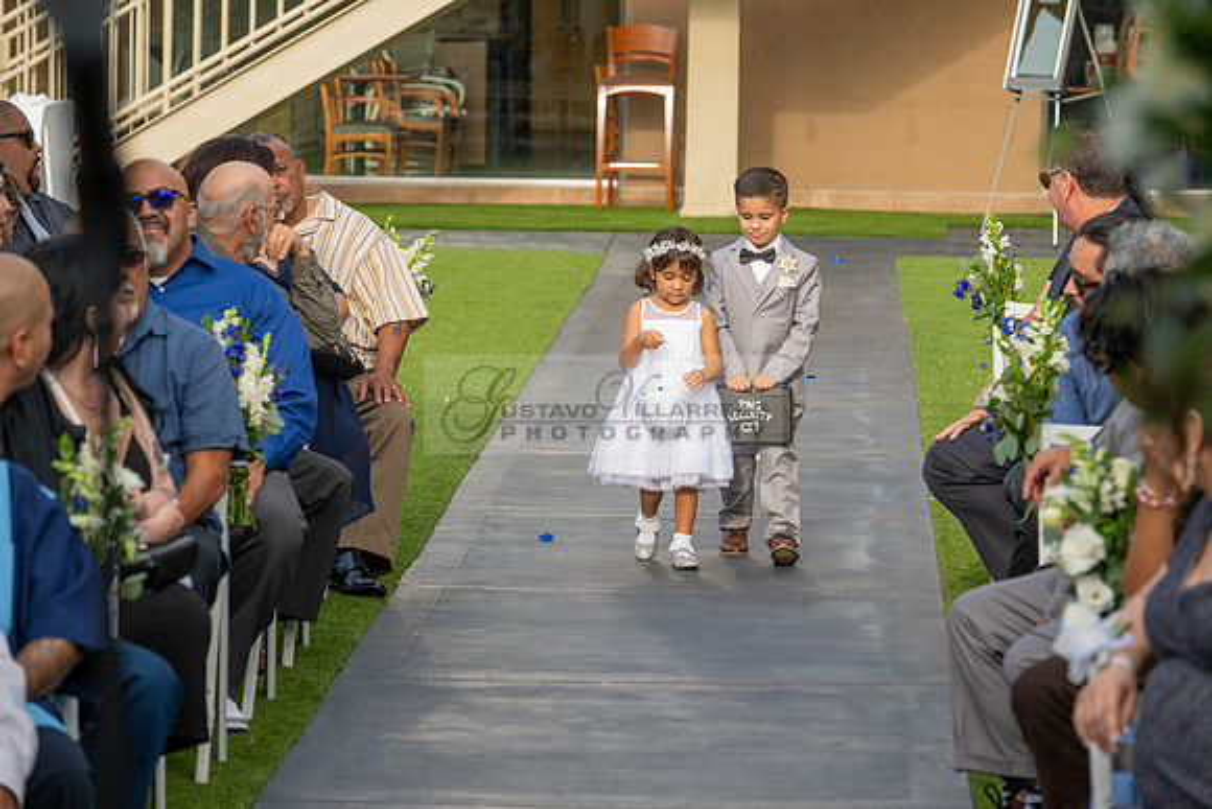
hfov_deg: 12.8
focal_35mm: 160
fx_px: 5388
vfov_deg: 8.6
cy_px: 404
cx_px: 606
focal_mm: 160
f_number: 6.3
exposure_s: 1/500
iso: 400
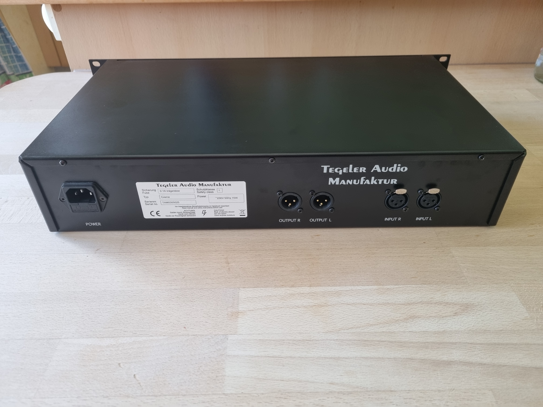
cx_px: 272
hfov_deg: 67.3
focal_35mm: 26
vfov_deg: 53.1
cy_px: 204
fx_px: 408
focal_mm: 5.4
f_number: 1.8
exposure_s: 1/100
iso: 160
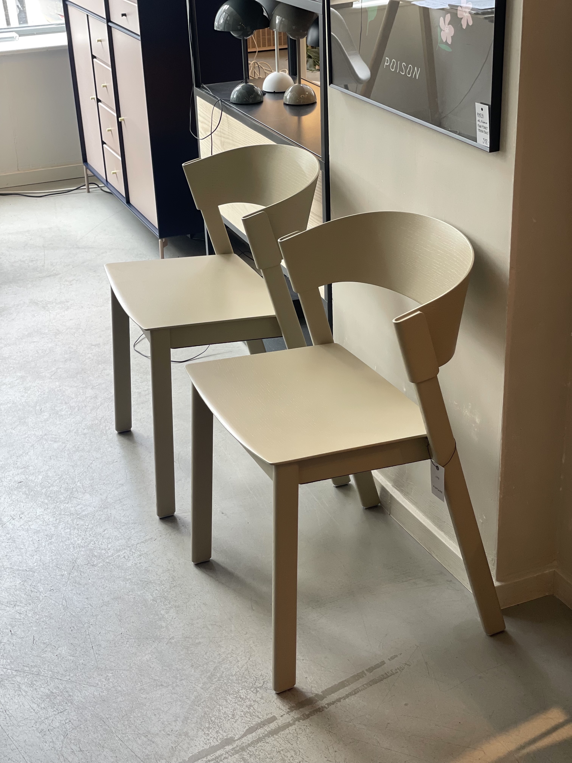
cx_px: 286
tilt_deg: -25.0
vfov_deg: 36.8
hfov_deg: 28.0
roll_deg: +2.7
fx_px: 1146
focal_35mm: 52
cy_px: 382
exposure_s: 1/100
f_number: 2
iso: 80
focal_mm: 6
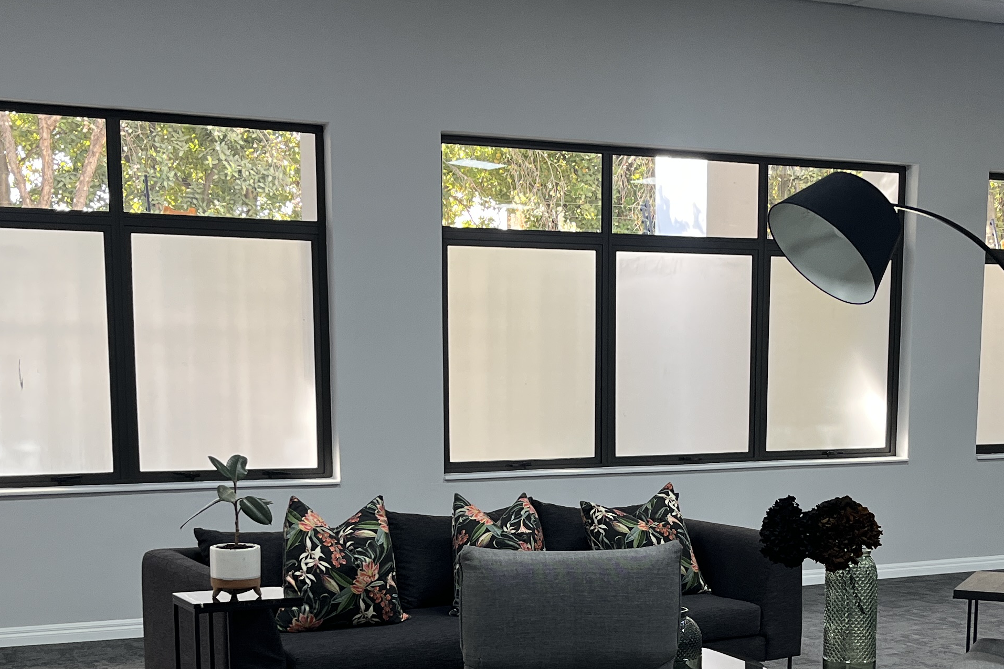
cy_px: 569
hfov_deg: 35.0
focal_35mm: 57
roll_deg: +0.1
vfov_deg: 23.3
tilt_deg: -8.8
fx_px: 1589
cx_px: 577
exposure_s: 1/100
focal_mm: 5.1
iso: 100
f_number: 1.6
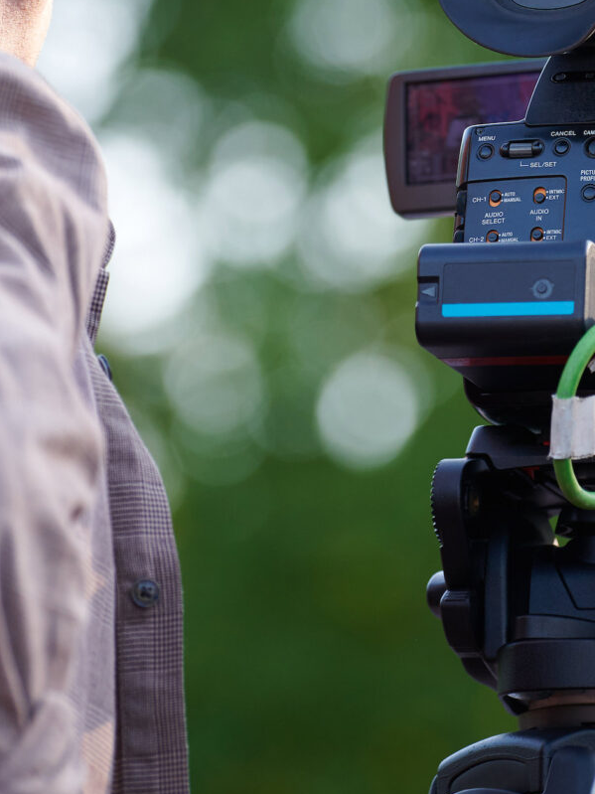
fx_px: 9536
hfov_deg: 3.6
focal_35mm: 416
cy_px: 199
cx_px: 547
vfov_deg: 4.8
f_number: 3.2
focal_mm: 135
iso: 320
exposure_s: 1/640
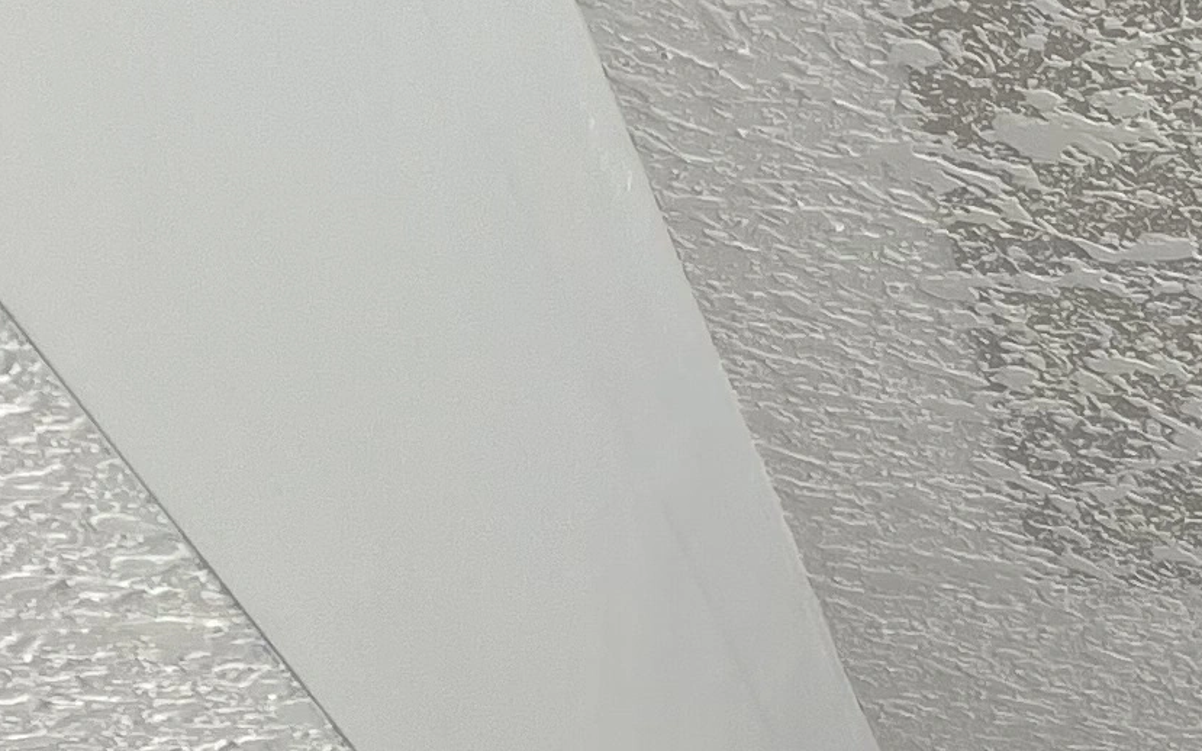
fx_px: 4389
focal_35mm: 134
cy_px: 937
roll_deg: +0.7
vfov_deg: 9.6
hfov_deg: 14.7
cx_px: 1688
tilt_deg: +13.8
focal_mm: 5.1
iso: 40
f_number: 1.6
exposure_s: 1/121
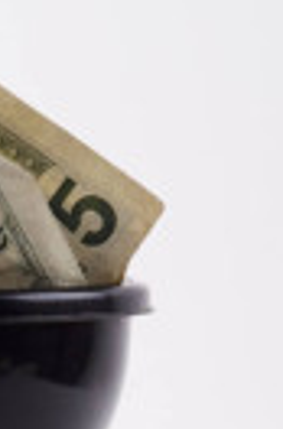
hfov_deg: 2.9
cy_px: 644
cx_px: -47
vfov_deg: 4.3
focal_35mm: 478
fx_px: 5675
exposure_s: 1/10
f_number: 14
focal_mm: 105
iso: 100
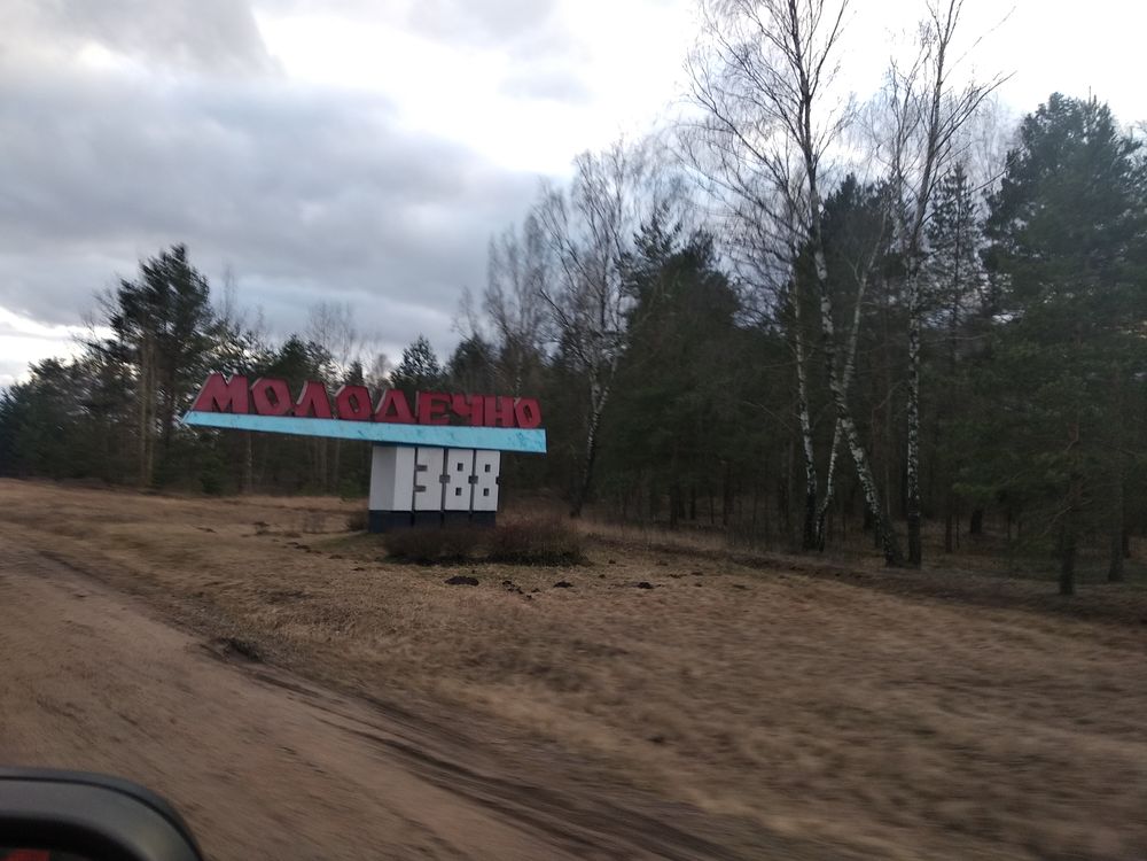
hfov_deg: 67.3
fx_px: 862
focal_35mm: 26
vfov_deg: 53.1
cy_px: 430
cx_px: 574
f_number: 2.2
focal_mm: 3.81
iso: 100
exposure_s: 1/113
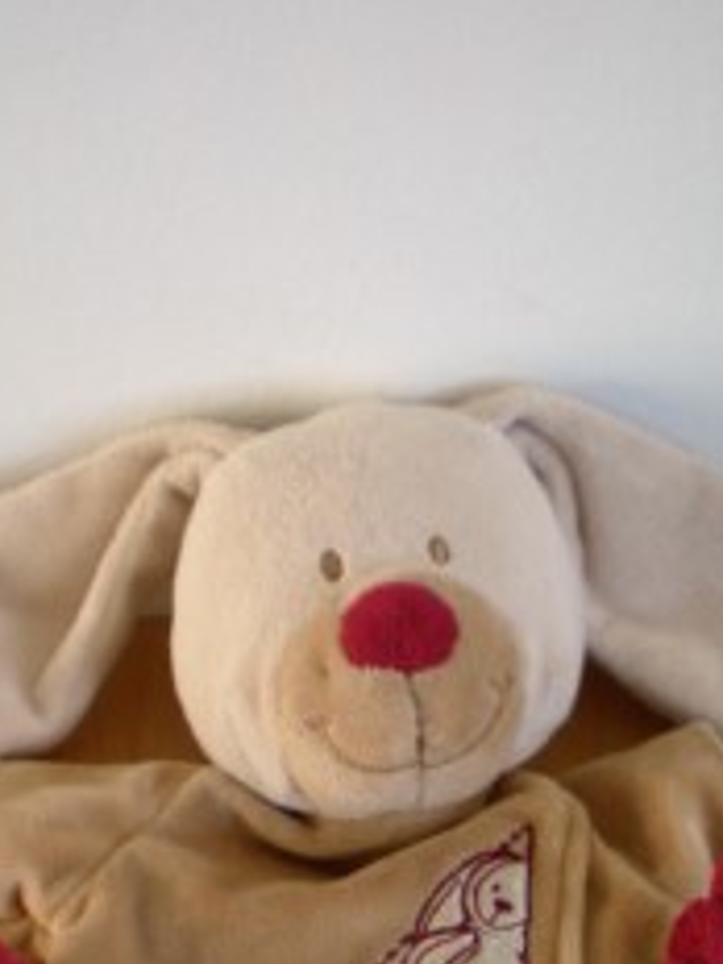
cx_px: 362
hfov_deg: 17.4
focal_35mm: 85
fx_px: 2367
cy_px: 864
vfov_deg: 22.5
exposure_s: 1/66.5
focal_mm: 6.3
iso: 64
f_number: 3.1
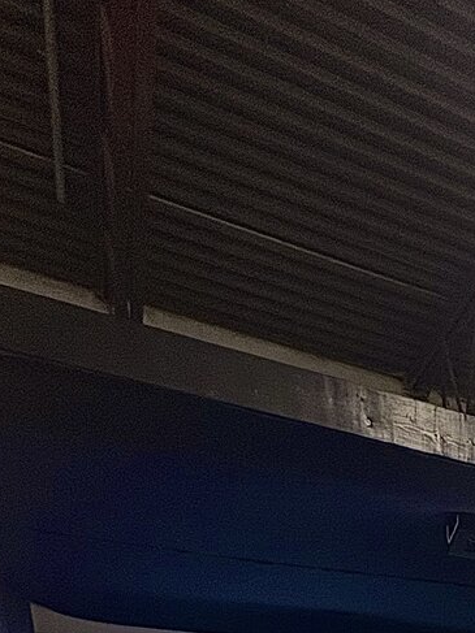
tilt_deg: -10.6
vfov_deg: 25.5
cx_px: 644
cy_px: 1029
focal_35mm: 46
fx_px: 842
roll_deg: +0.7
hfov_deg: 26.1
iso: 320
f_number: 2.2
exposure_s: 1/59
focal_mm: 2.22
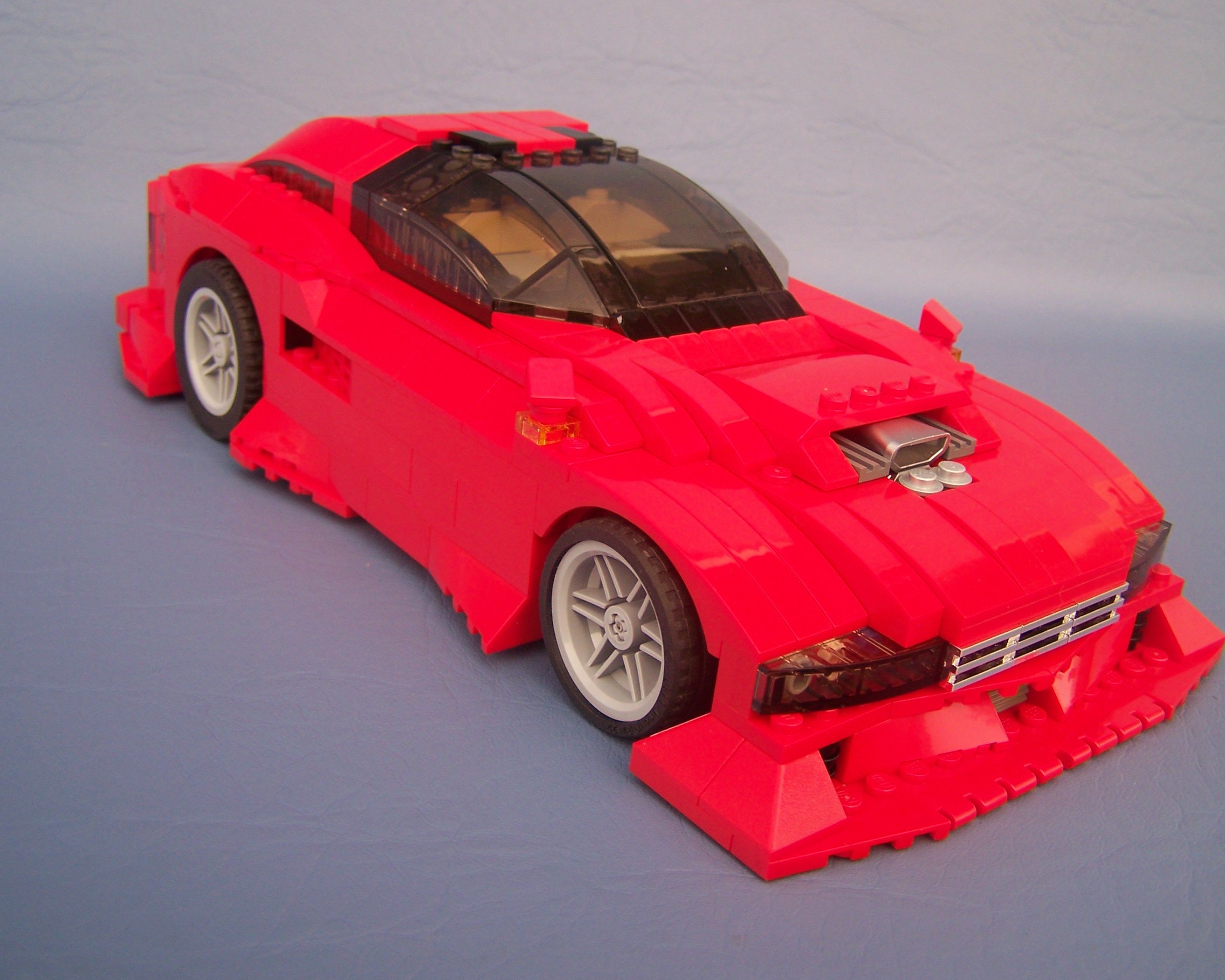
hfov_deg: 45.8
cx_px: 649
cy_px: 487
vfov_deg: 37.3
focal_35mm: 40
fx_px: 1450
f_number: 2.8
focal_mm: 6.3
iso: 80
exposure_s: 1/80
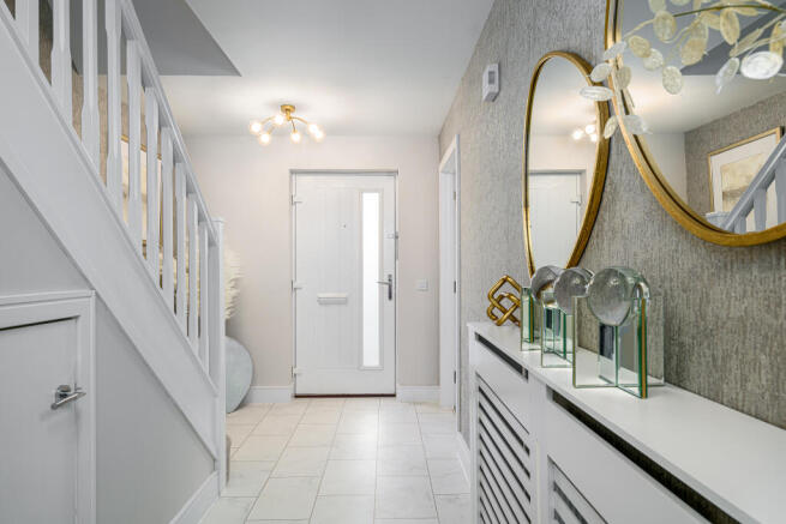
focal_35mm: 22
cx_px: 393
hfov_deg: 79.9
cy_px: 262
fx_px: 469
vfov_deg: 58.4
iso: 200
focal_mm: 21.5
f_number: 8
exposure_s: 1/80
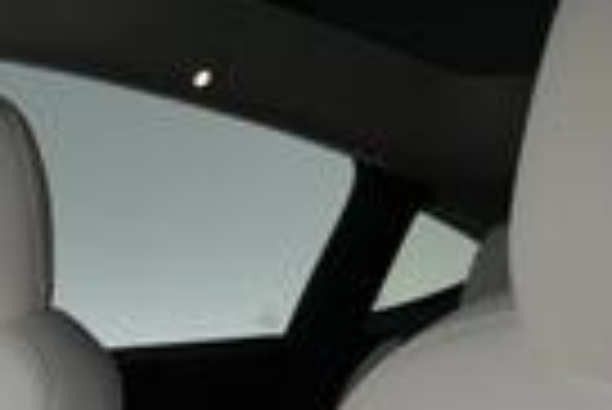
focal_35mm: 80
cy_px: 730
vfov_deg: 15.0
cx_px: -117
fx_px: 1361
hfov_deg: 23.3
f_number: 2.8
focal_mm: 17
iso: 320
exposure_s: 1/30
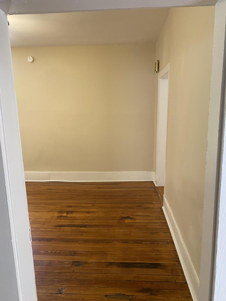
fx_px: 226
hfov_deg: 53.1
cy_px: 150
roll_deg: +1.3
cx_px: 113
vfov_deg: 67.3
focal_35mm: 26
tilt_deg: -6.1
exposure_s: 1/60
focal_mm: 4.25
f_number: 1.8
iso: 200
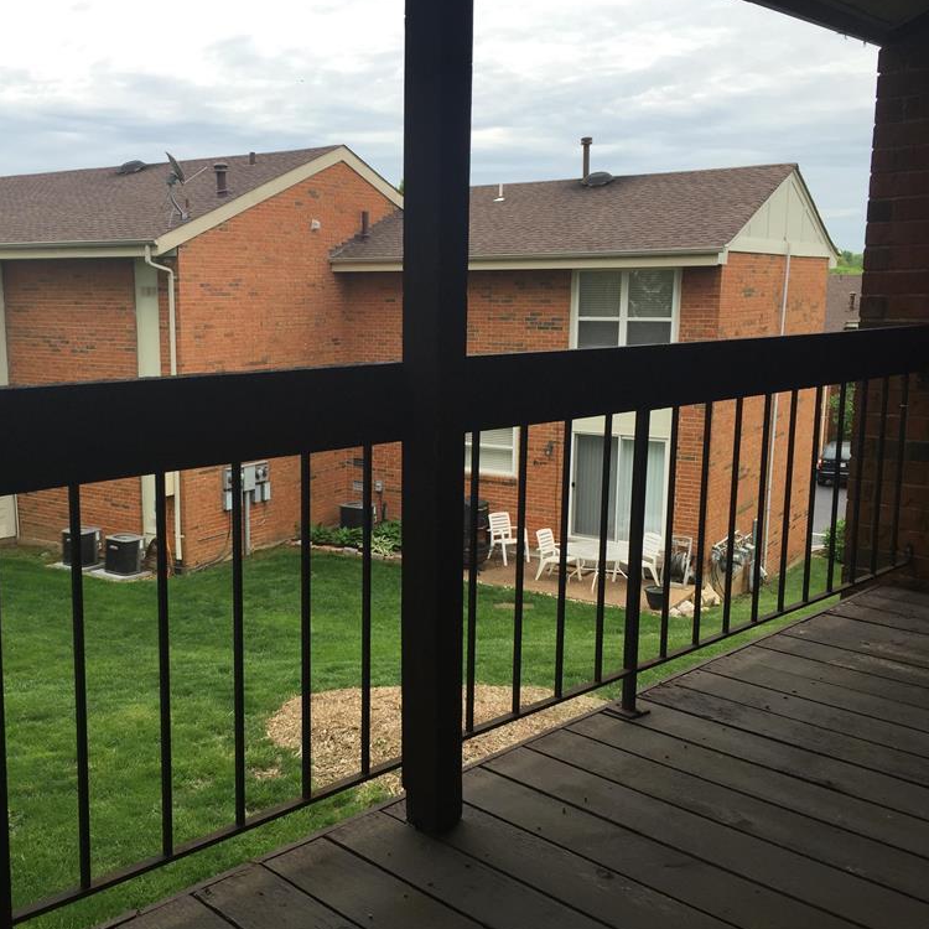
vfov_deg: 47.2
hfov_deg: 46.7
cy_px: 461
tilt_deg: -9.5
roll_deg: +0.1
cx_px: 334
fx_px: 1063
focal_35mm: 35
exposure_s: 1/719
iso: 32
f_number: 2.2
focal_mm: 4.15
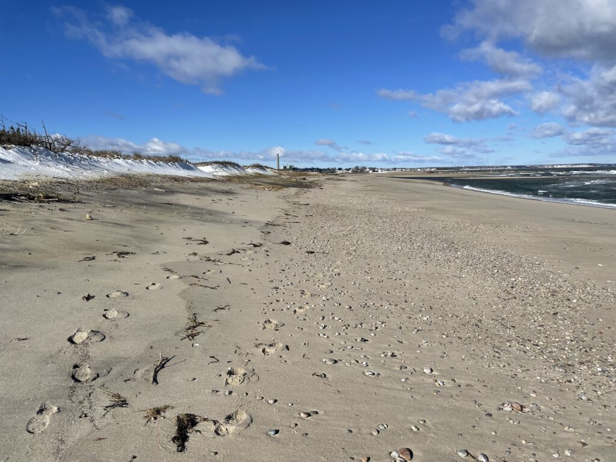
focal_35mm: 26
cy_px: 231
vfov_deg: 53.1
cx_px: 308
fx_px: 463
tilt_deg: -5.4
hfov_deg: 67.3
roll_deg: +1.4
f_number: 1.6
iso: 32
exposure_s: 1/7299
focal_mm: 4.2
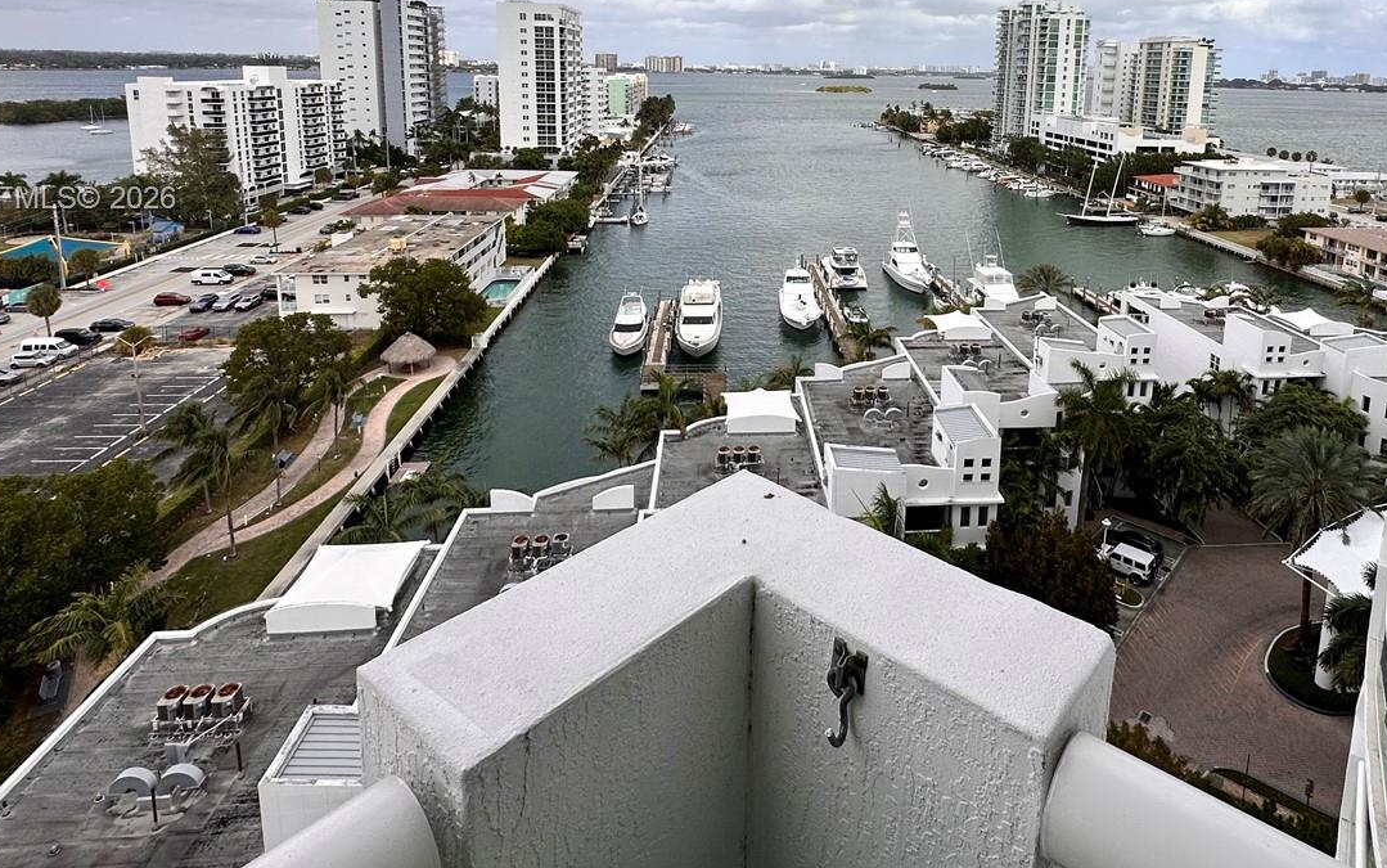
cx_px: 805
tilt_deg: -10.2
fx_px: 832
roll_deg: -0.9
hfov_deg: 79.0
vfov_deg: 52.3
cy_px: 201
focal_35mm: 22
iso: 50
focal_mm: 2.22
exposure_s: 1/2398
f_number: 2.2
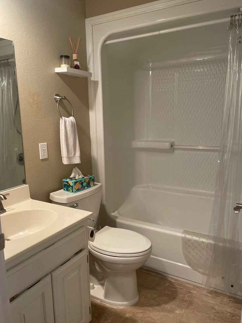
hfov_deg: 51.4
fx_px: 252
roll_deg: +2.0
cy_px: 165
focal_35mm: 27
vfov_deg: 65.3
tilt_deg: -9.6
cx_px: 124
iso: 160
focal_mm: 4.2
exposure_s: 1/60
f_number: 1.6
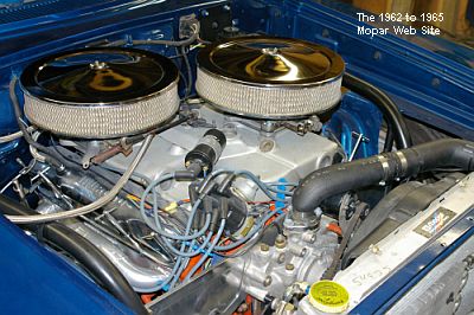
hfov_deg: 37.9
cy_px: 158
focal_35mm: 52
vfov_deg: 25.7
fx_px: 691
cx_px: 237
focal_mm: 35
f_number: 5.6
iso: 800
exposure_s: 1/45
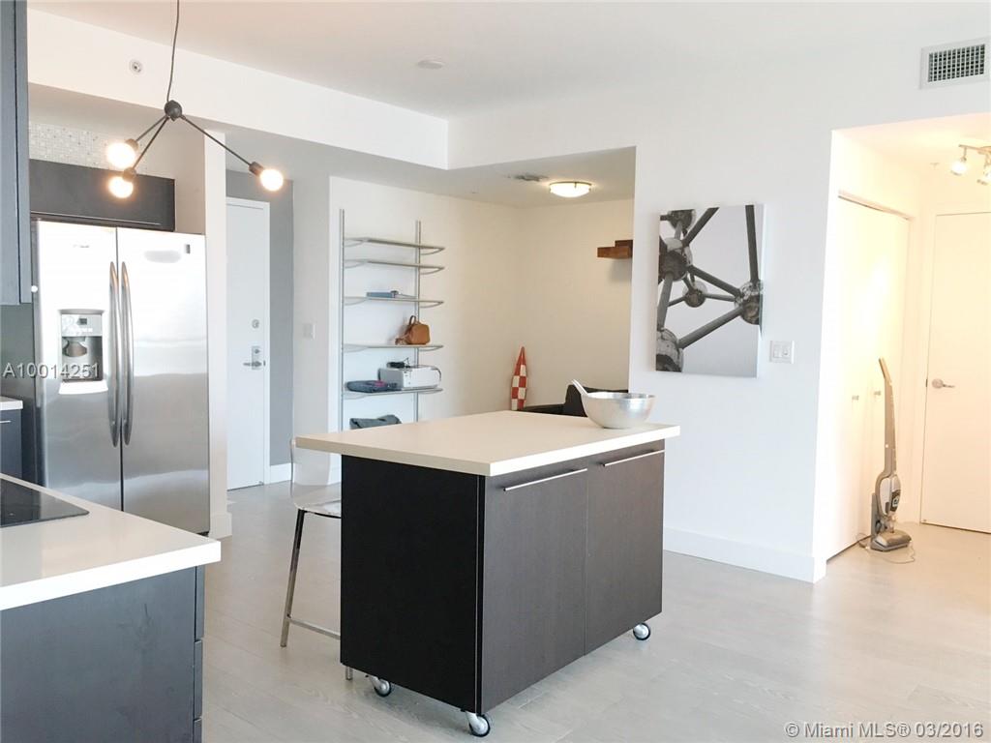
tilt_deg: -4.1
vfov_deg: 48.2
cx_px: 496
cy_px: 372
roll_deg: -1.0
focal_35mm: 29
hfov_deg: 61.7
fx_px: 830
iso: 40
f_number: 2.2
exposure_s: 1/30
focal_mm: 4.15
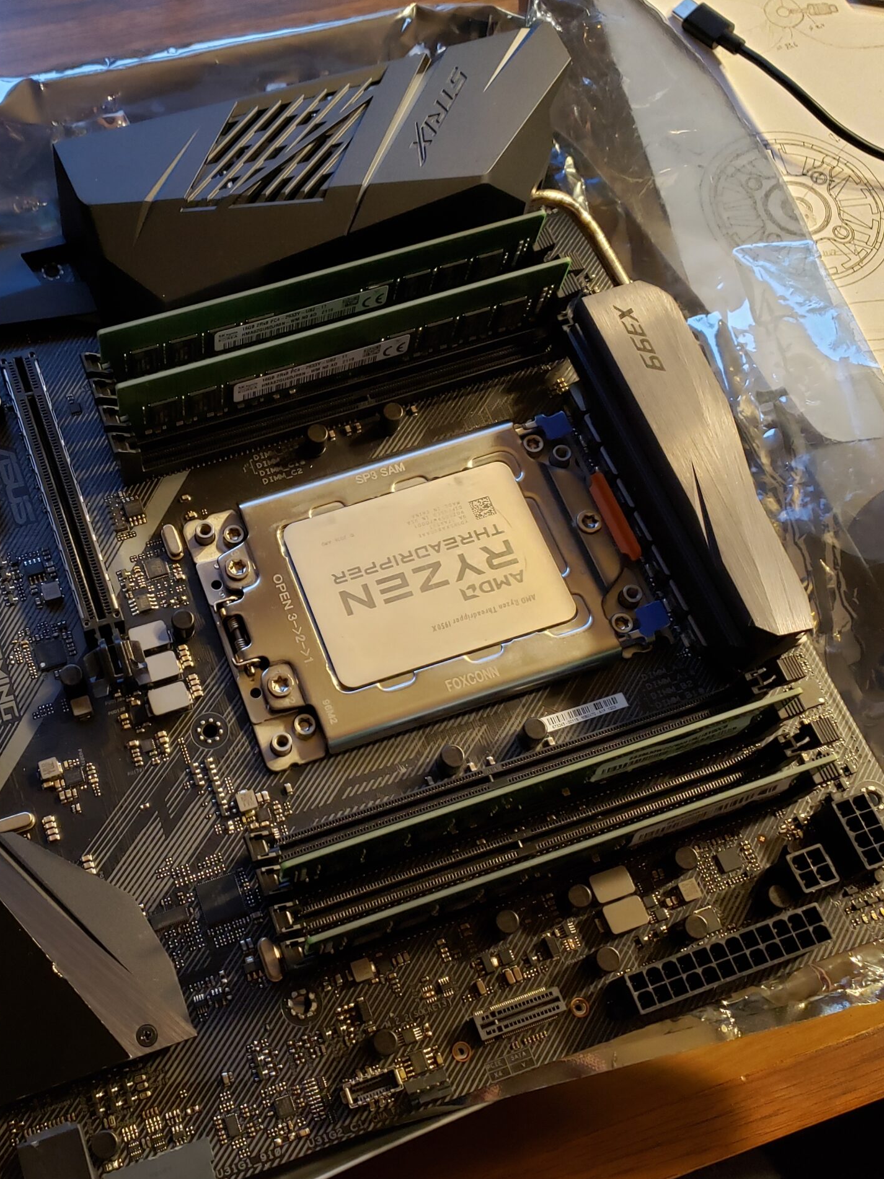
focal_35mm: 35
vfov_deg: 52.6
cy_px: 593
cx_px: 289
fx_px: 1192
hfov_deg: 40.2
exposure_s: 1/60
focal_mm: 4.3
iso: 250
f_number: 1.5
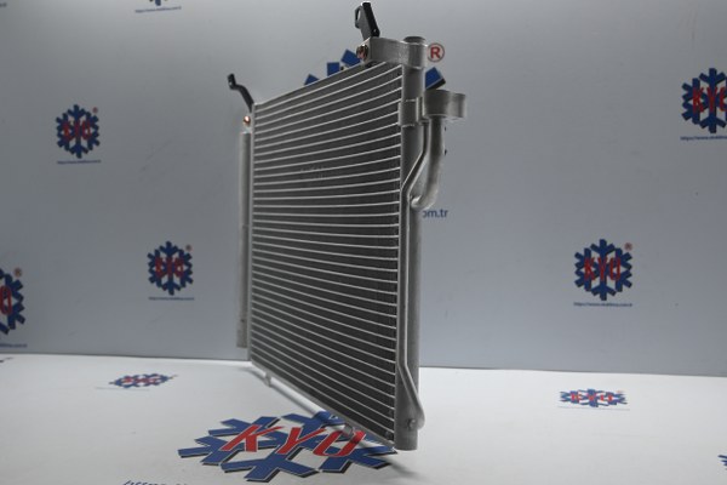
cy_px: 242
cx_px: 364
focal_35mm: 38
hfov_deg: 51.3
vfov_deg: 35.5
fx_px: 757
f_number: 4.2
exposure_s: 1/40
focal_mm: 25
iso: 160
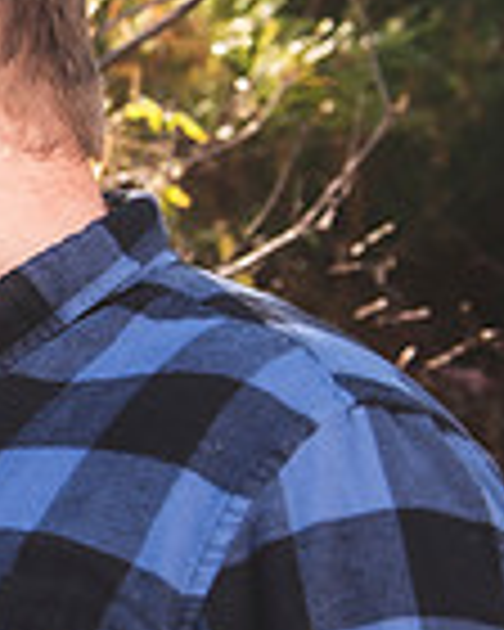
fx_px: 3039
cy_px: 385
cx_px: -729
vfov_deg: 11.8
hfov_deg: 8.6
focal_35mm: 163
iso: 100
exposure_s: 1/250
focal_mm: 42
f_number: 4
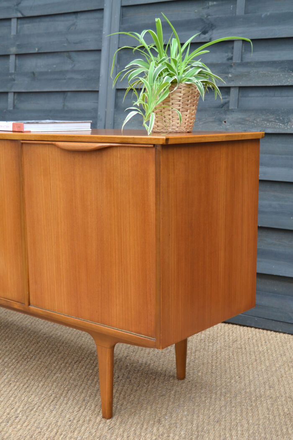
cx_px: 146
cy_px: 220
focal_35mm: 51
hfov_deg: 26.5
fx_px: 623
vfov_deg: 38.9
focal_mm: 34
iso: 220
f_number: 4.5
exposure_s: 1/125
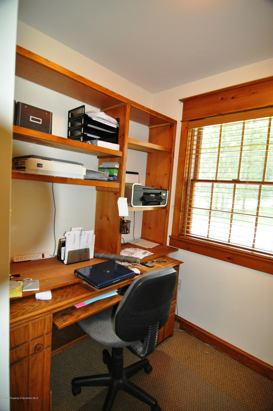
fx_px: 205
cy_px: 206
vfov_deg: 90.1
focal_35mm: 18
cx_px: 136
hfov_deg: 67.2
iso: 800
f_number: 4
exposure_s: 1/80
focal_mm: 12
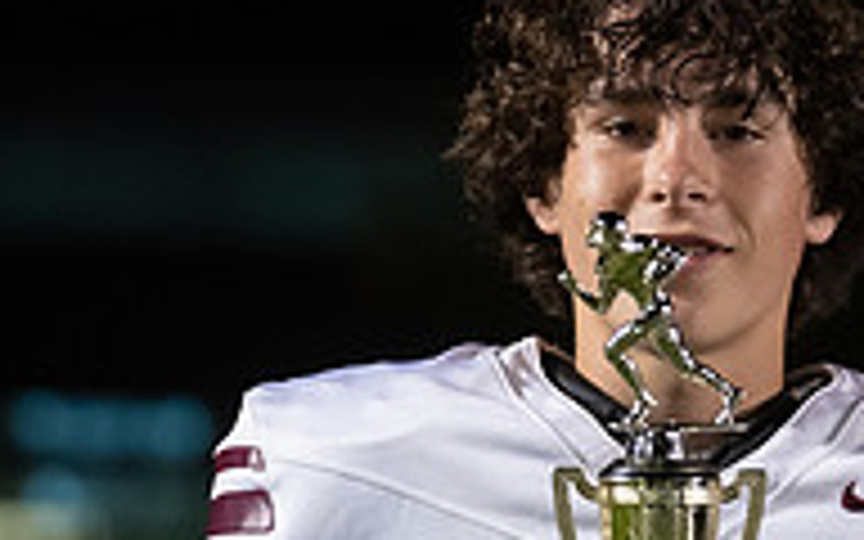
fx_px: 9372
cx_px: 716
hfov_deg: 5.3
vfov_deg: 3.3
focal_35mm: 398
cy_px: 551
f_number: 3.5
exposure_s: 1/320
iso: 4000
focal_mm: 124
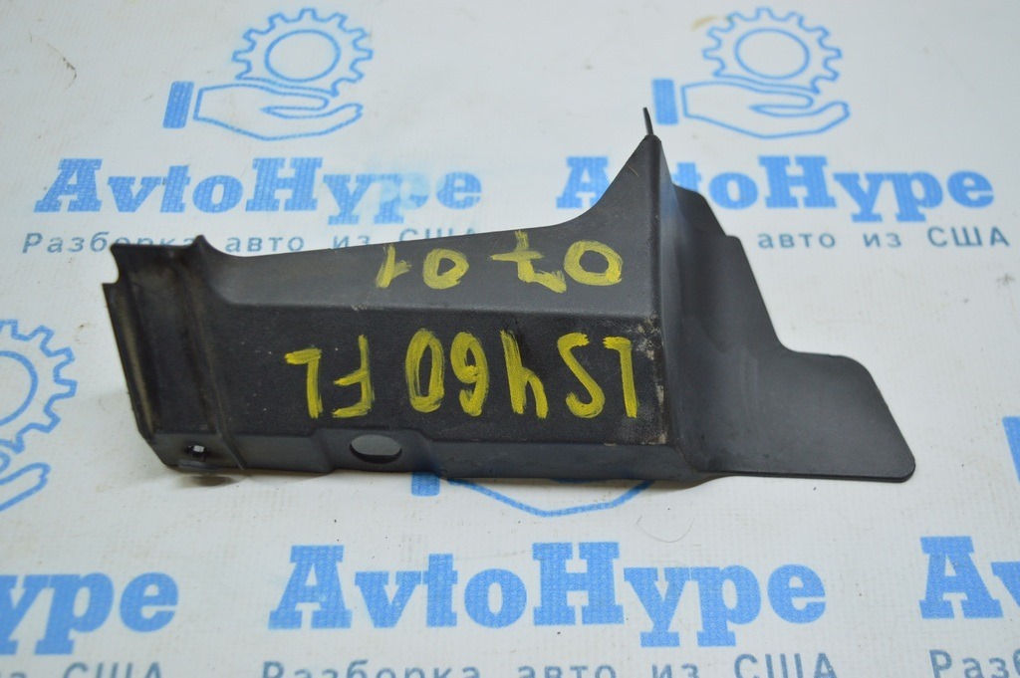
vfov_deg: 30.8
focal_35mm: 44
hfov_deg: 45.0
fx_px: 1231
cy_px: 339
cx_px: 510
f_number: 4.2
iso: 400
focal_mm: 29
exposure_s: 1/60
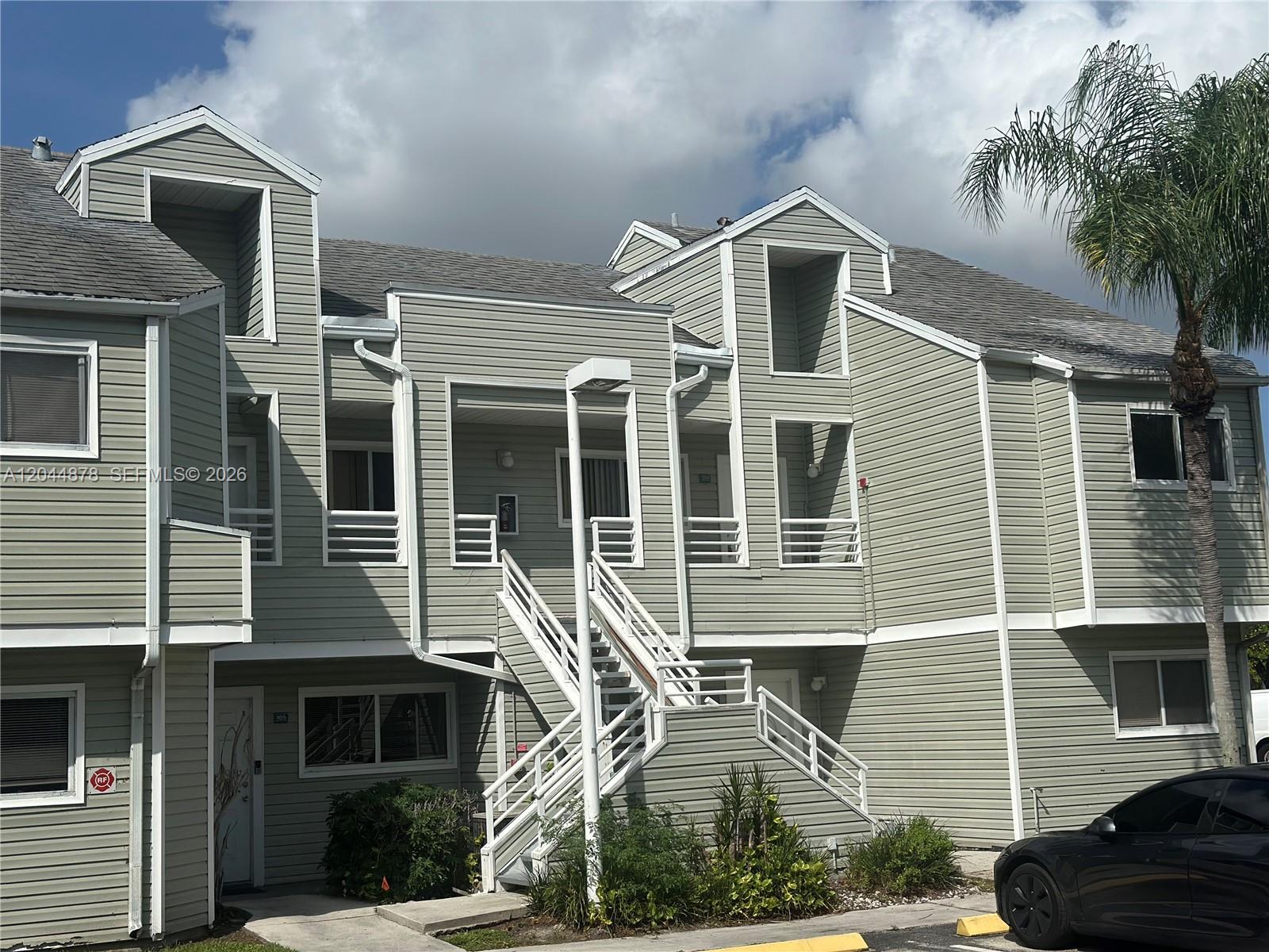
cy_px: 476
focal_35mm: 48
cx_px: 634
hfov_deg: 39.7
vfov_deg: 30.3
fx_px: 1760
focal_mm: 6.86
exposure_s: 1/13699
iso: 80
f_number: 1.78
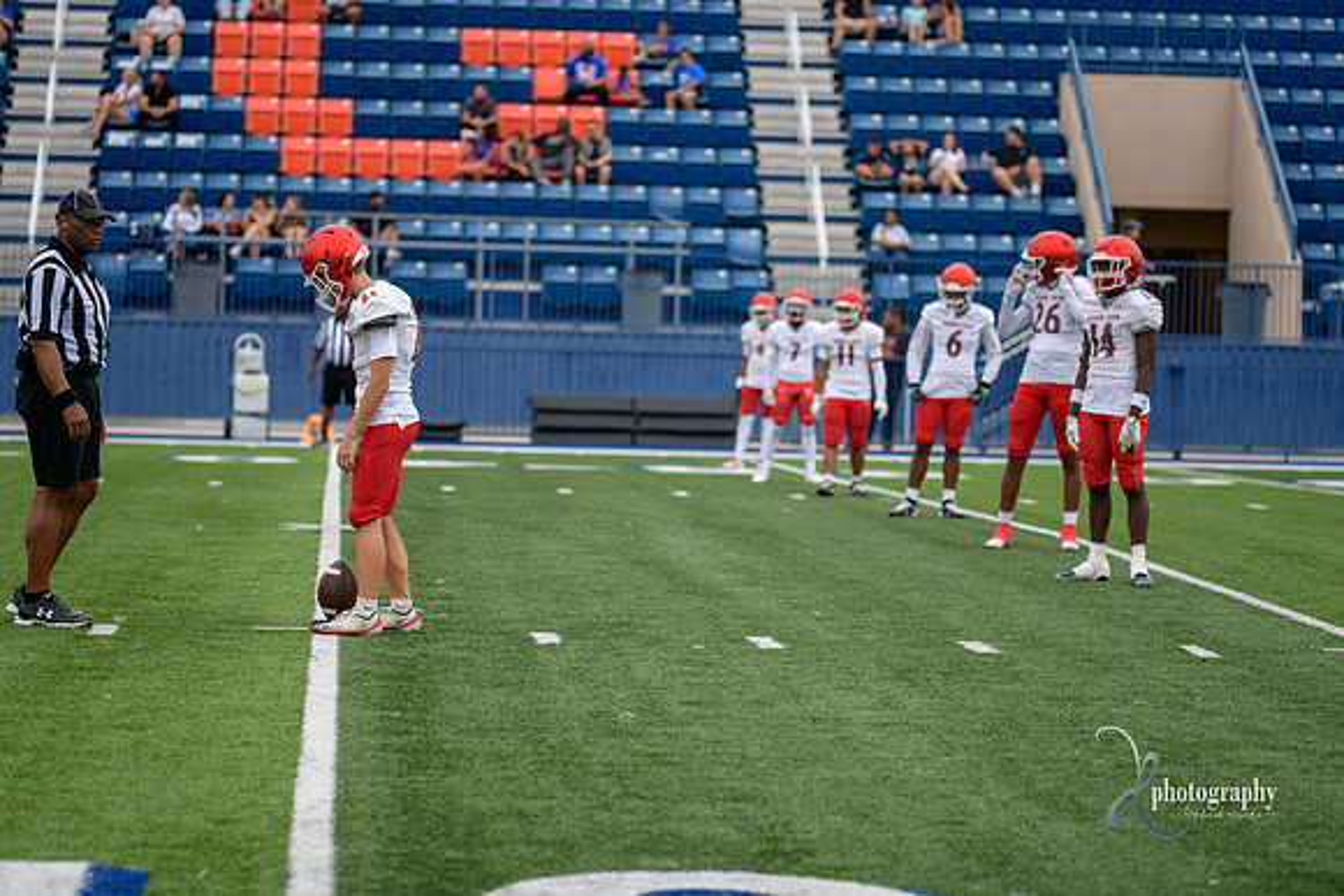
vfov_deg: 11.4
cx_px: 672
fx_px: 4481
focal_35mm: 120
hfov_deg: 17.1
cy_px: 448
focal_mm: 120
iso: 450
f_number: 2.8
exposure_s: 1/1250
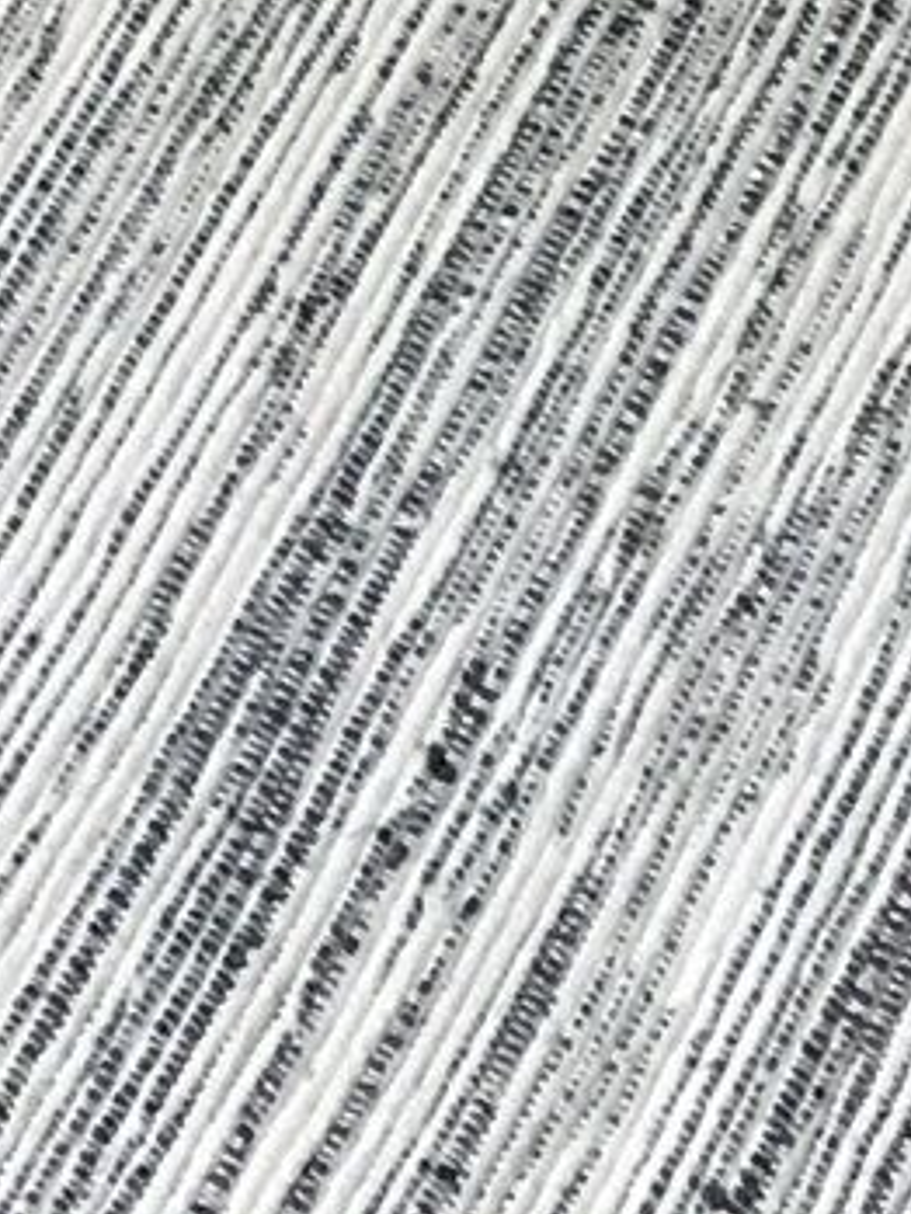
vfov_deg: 9.7
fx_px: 5821
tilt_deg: -45.7
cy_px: -2216
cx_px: 1026
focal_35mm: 166
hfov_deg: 8.9
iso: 250
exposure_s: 1/17
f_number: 2.2
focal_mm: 4.15
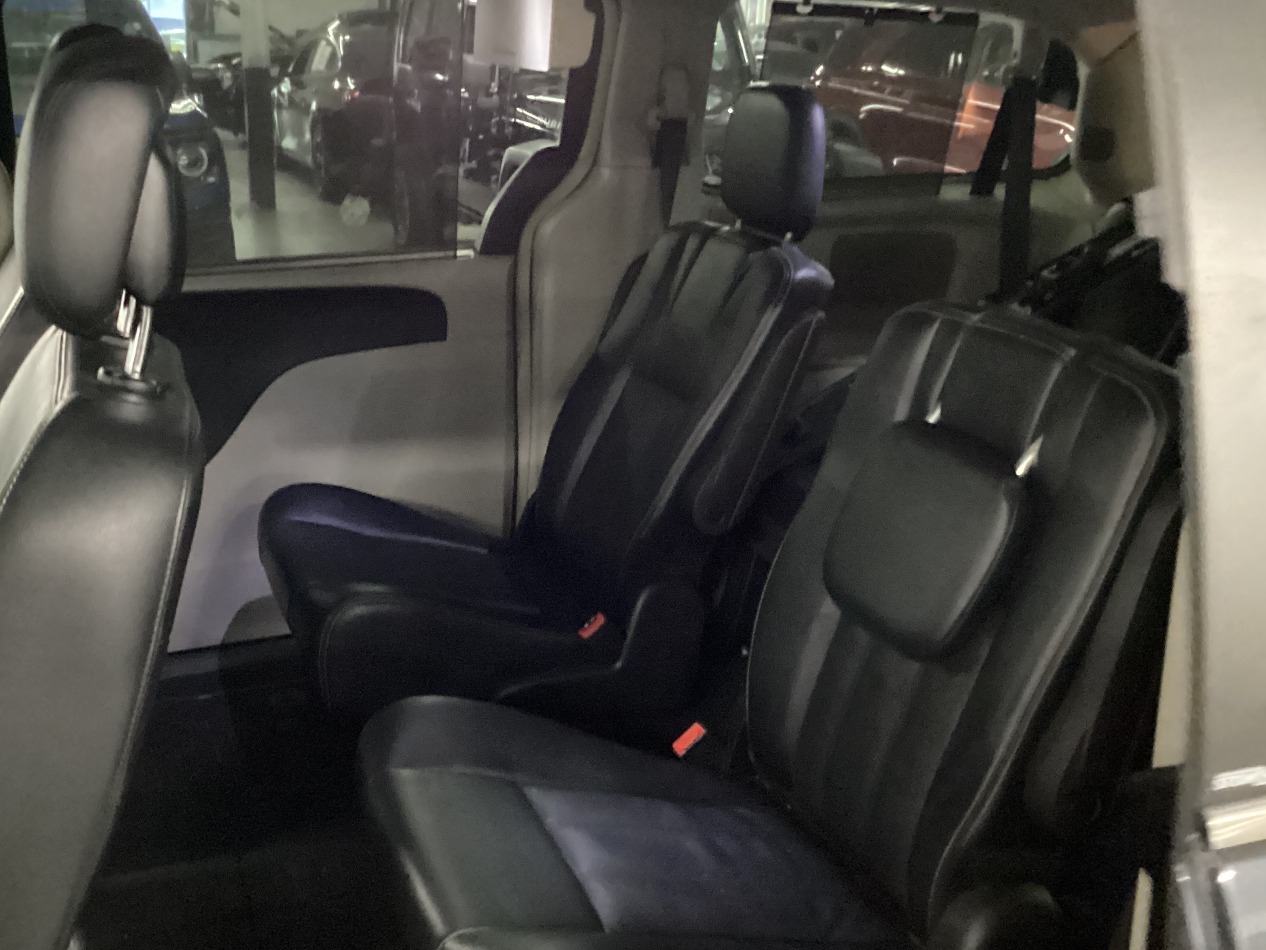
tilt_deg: -21.4
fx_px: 1390
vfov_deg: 37.7
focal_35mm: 38
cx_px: 537
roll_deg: -1.7
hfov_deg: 48.8
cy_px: 527
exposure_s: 1/17
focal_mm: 3.3
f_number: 2.4
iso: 800
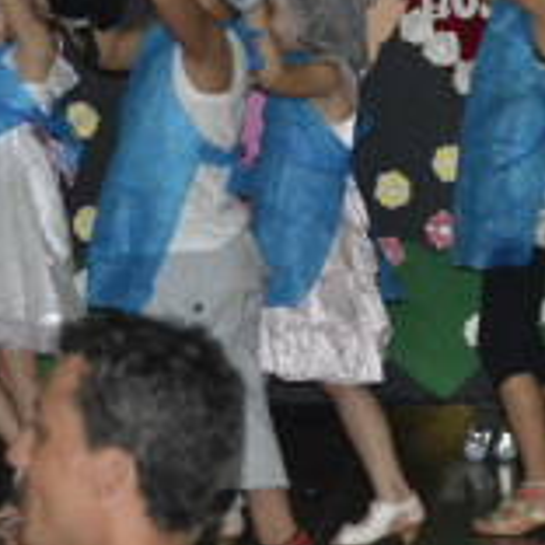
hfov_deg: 4.8
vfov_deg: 4.8
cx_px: 248
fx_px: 6537
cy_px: 65
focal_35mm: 367
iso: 3200
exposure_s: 1/60
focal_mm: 90
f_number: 5.6
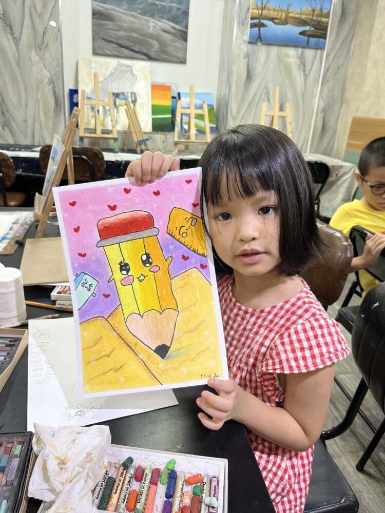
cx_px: 192
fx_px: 386
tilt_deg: -22.3
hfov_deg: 53.1
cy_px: 256
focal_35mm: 26
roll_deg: -3.4
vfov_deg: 67.3
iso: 80
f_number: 1.6
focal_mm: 5.1
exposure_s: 1/100
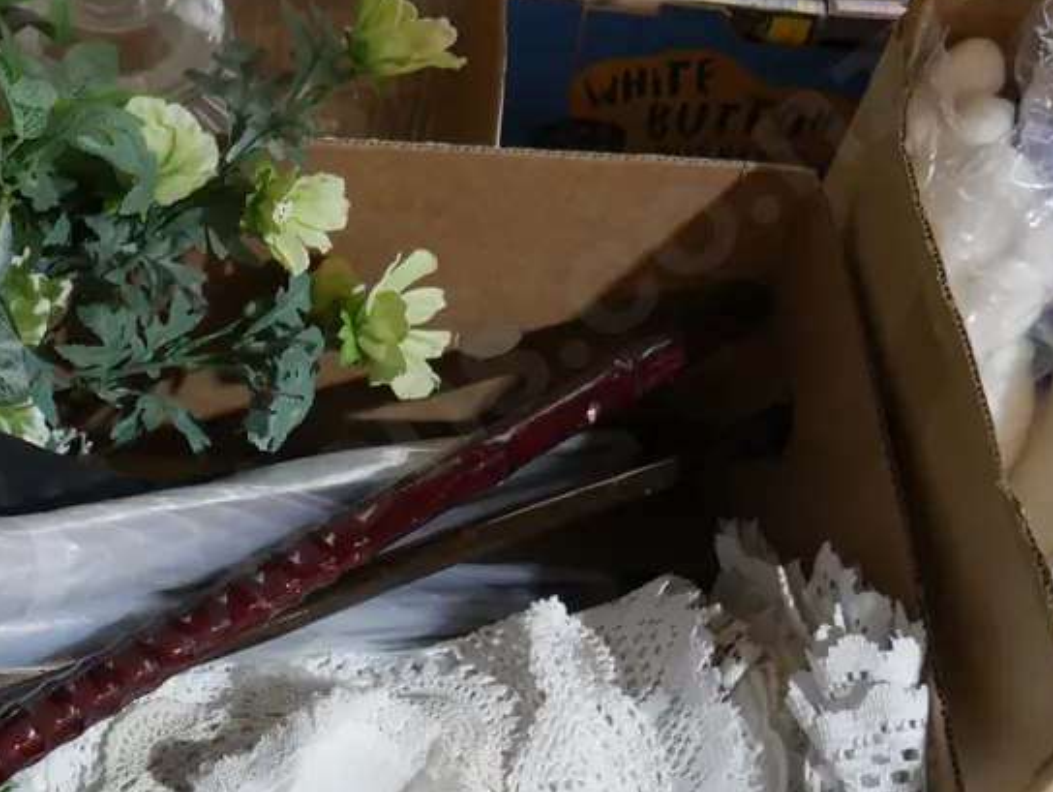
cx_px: 116
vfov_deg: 22.6
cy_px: 657
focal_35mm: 64
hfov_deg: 29.1
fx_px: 1949
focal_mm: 17
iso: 1250
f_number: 4
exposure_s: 1/60
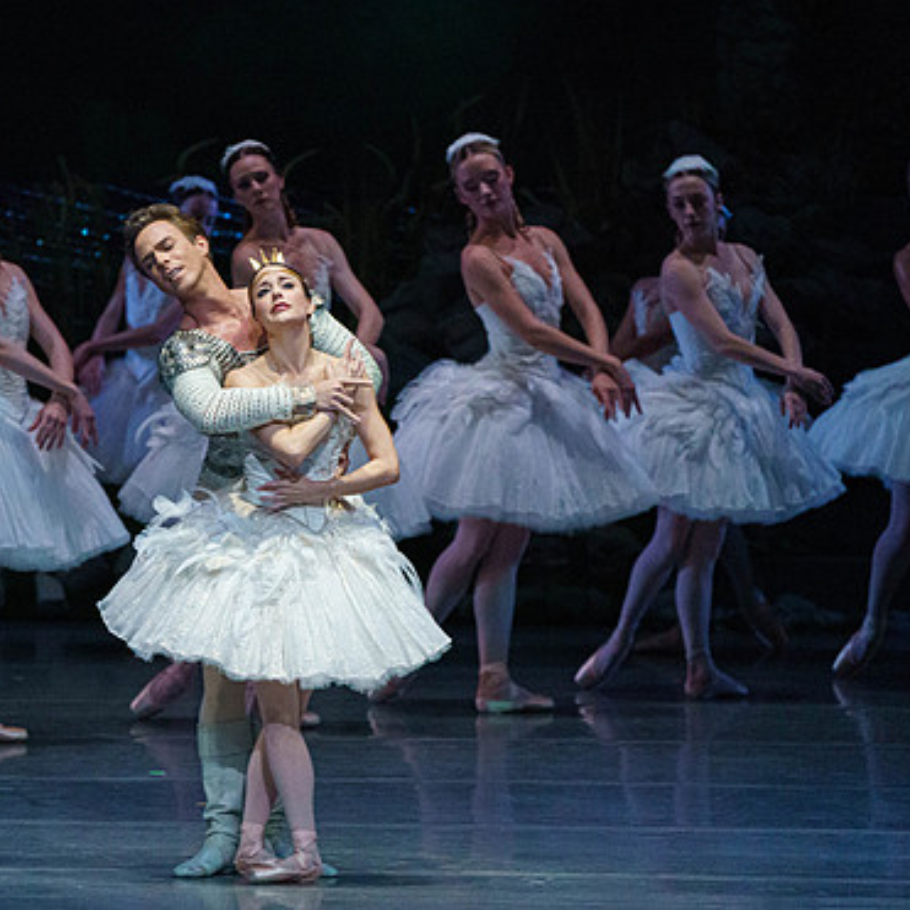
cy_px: 472
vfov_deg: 3.6
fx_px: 14395
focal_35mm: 484
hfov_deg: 3.6
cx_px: 270
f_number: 5.6
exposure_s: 1/250
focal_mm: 364
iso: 8000
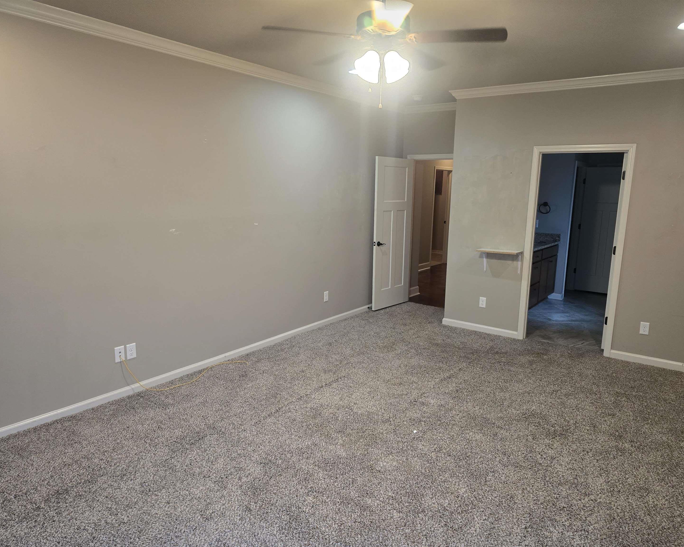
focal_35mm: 24
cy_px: 274
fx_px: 486
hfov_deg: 70.2
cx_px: 361
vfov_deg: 58.8
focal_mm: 6.3
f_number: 1.7
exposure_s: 1/120
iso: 500
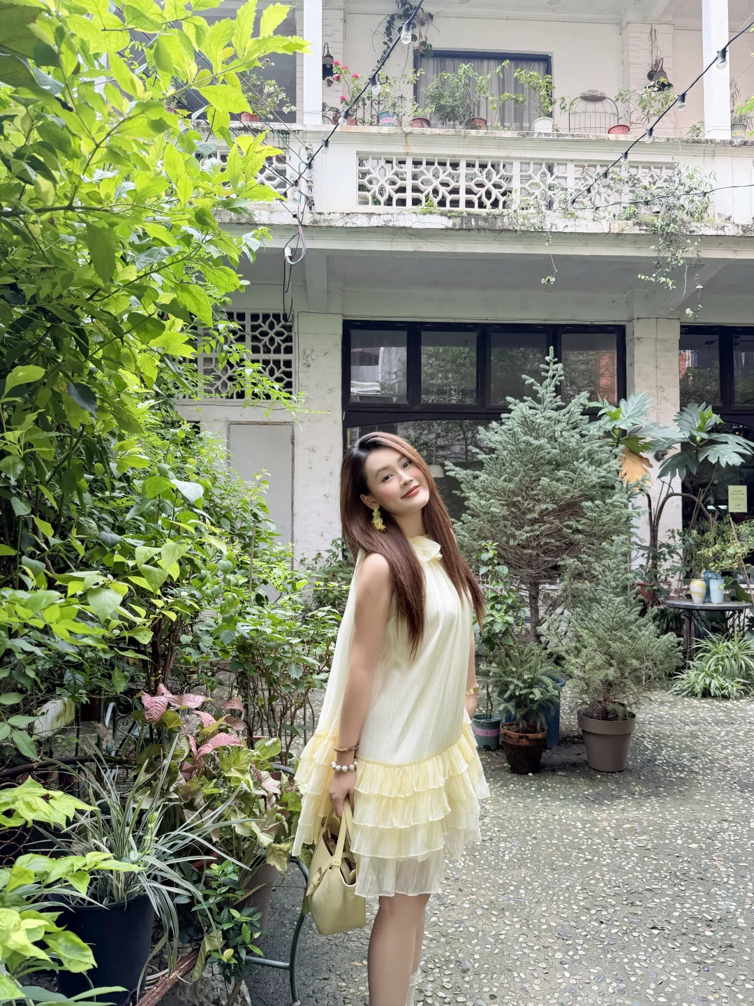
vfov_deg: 71.6
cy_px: 503
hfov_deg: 56.8
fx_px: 697
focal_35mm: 24
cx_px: 377
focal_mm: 6.76
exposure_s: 1/351
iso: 80
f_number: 1.78
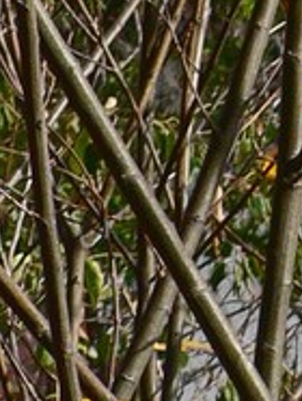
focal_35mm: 749
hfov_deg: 2.0
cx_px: 1014
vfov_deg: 2.6
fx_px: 8693
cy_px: -877
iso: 80
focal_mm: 18.2
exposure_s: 1/400
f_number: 4
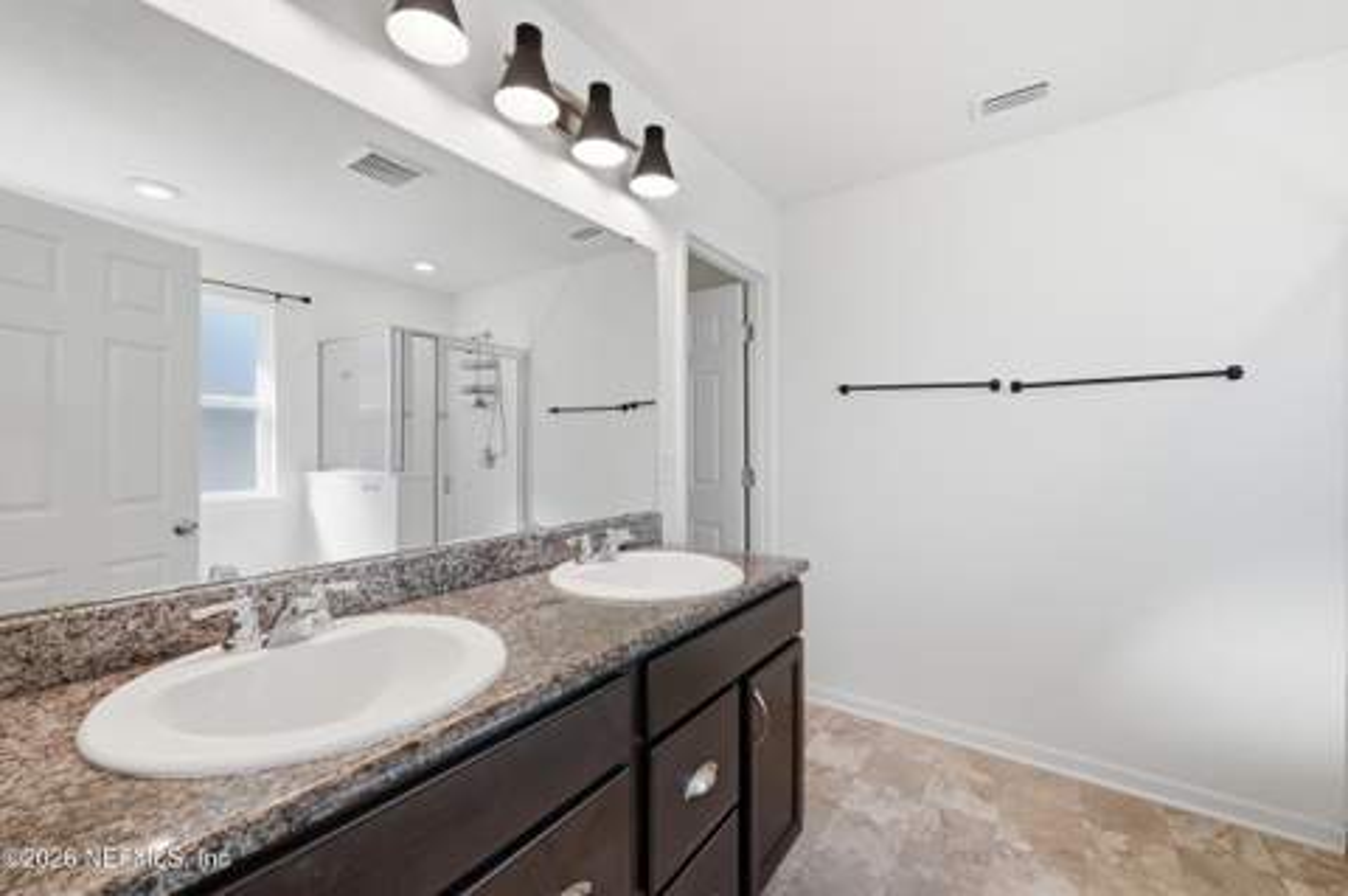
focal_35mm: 14
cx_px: 674
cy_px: 448
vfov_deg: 81.1
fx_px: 524
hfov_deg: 104.3
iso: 400
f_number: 8
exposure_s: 1/2000
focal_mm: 14
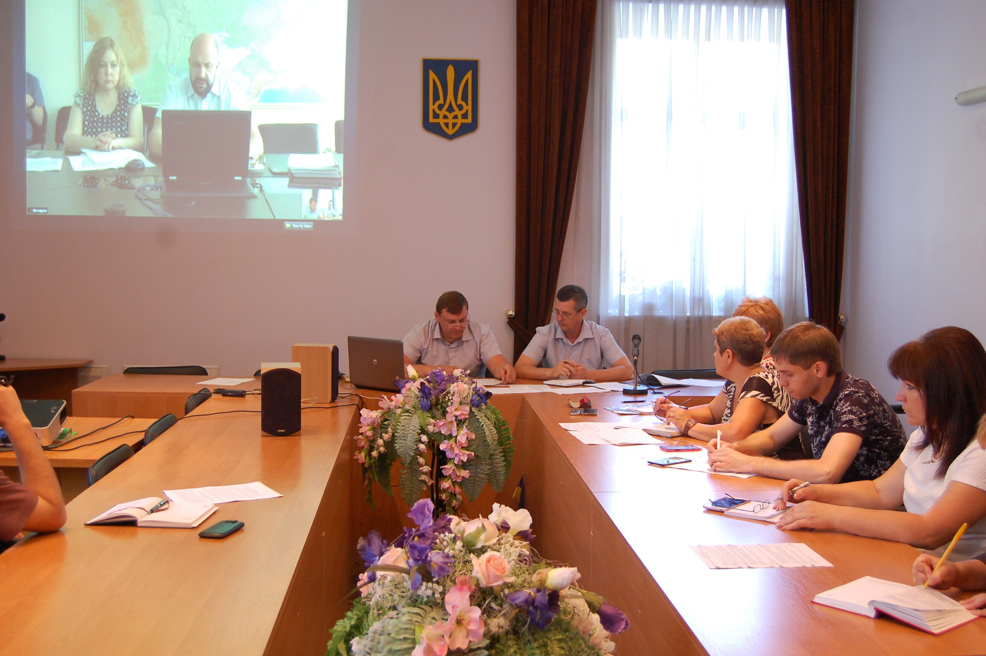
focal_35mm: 39
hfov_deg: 49.6
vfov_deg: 34.1
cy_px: 328
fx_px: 1067
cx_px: 493
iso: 800
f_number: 4.2
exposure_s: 1/15
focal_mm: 26
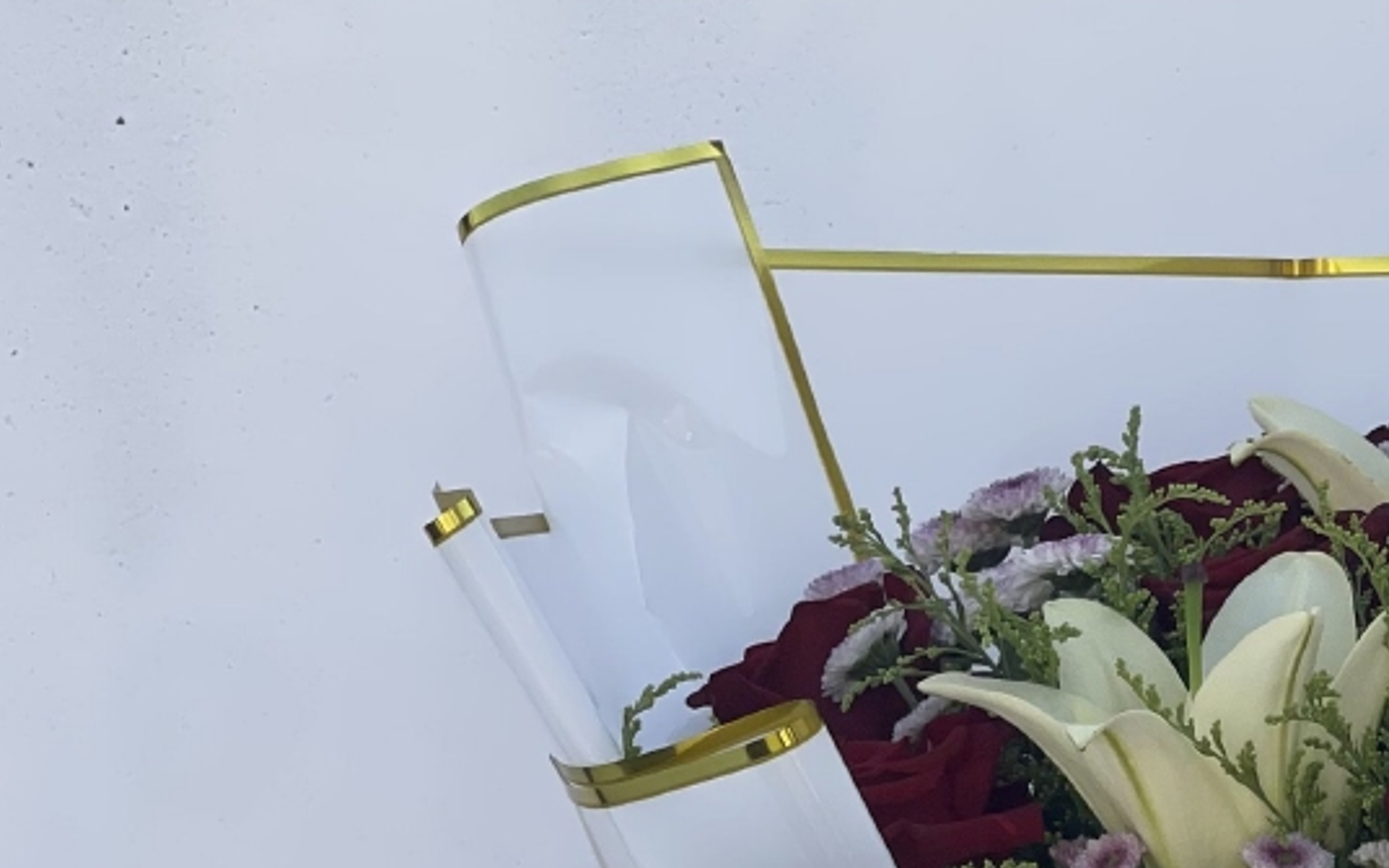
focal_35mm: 190
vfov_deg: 6.8
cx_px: 1364
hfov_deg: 10.9
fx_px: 7192
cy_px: 1283
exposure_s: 1/727
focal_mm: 7.5
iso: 20
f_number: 2.2
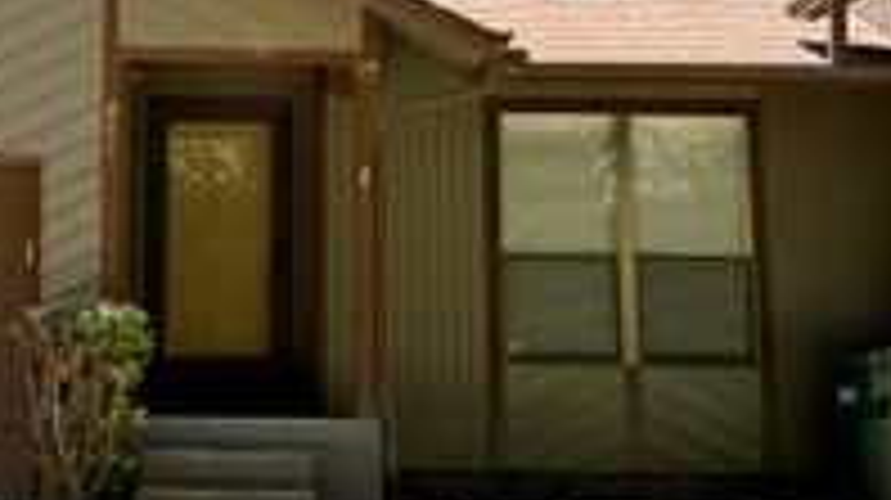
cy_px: 146
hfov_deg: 31.4
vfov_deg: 18.1
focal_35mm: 66
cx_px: 230
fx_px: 1558
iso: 100
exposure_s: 1/920
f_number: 1.78
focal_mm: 6.76
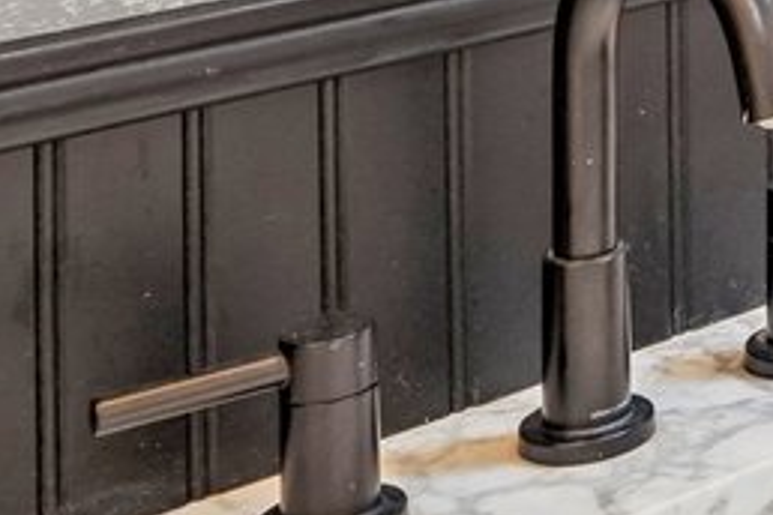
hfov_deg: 14.6
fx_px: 2211
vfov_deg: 11.6
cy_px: -594
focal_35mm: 103
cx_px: 1744
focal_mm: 13
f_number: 8
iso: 400
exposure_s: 1/8
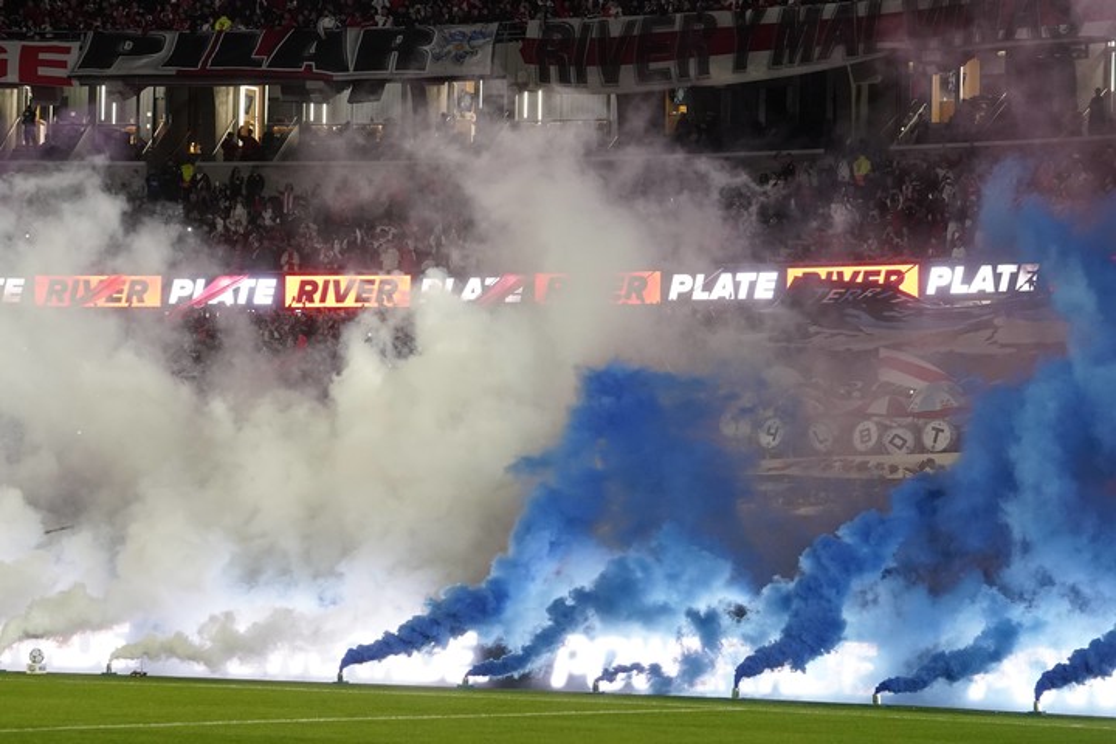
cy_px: 372
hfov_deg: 19.5
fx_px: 3255
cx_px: 558
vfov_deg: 13.0
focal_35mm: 105
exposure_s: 1/125
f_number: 5.6
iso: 3200
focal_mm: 70
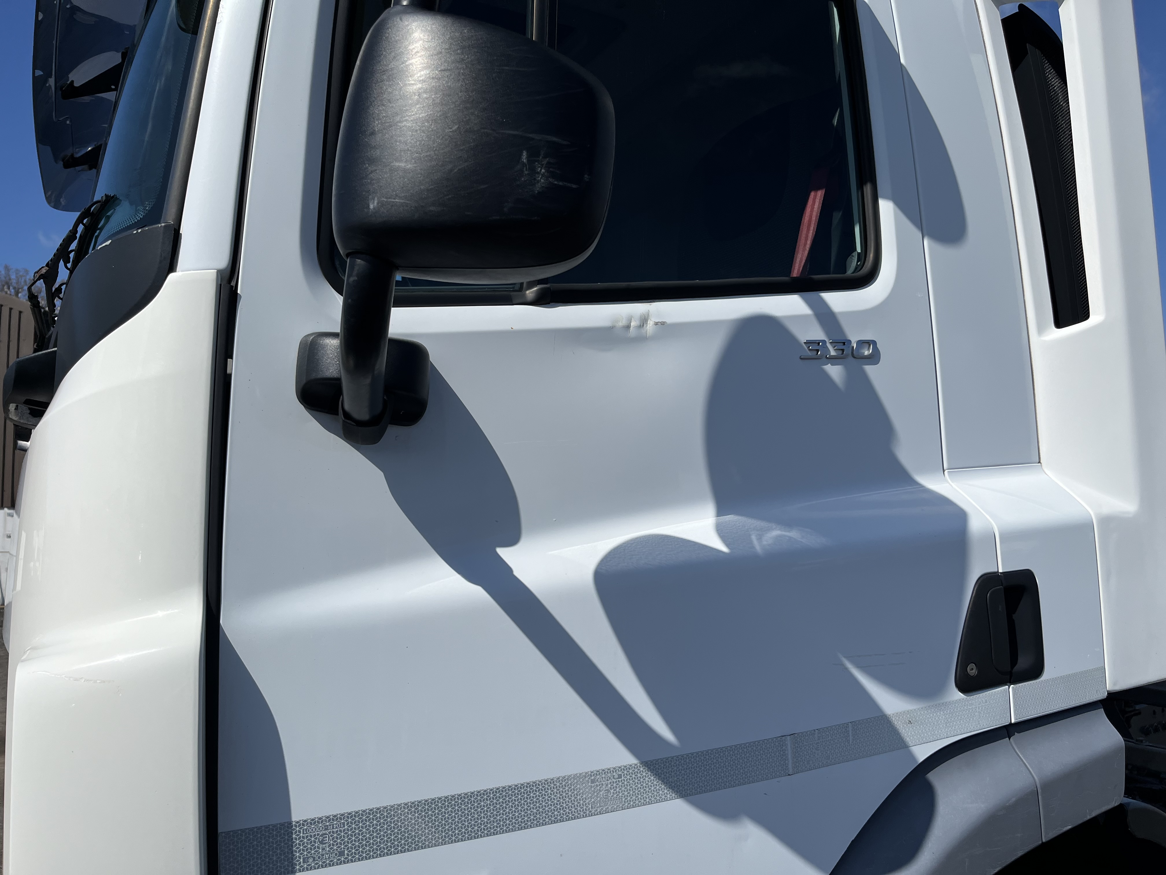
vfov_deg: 53.1
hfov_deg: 67.3
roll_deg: +2.5
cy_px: 438
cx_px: 583
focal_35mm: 26
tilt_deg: +4.5
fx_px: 876
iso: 50
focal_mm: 5.1
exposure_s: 1/6897
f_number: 1.6
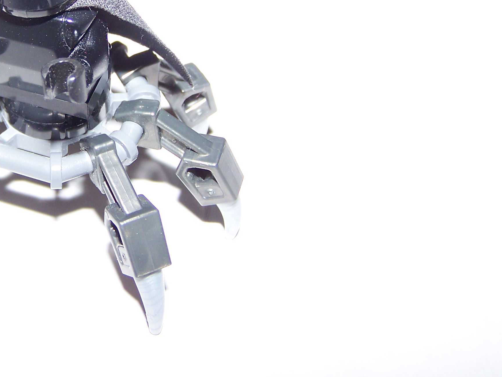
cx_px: 61
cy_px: 83
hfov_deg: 28.0
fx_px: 972
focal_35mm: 67
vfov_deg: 21.7
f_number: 2.8
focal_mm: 6.3
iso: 80
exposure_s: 1/60
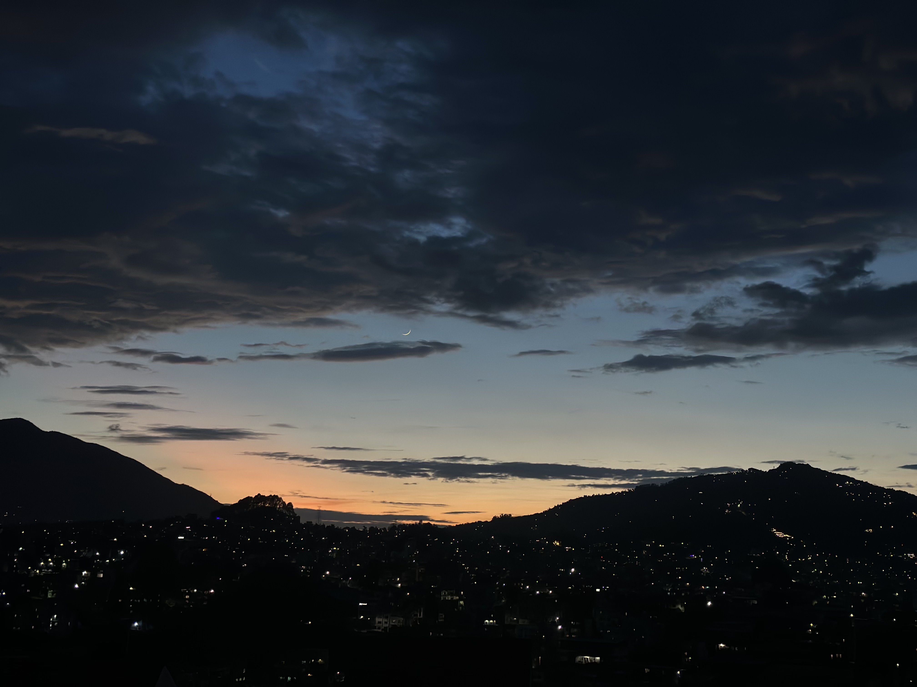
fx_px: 1272
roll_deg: -2.1
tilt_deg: +9.3
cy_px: 344
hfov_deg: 39.7
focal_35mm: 48
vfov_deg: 30.3
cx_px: 458
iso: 250
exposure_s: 1/60
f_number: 1.78
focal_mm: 6.86
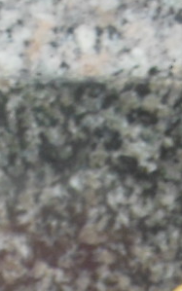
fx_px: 2745
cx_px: 185
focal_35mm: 346
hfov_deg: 3.8
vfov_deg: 5.8
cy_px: 731
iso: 125
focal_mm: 7.7
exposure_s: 1/250
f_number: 3.8
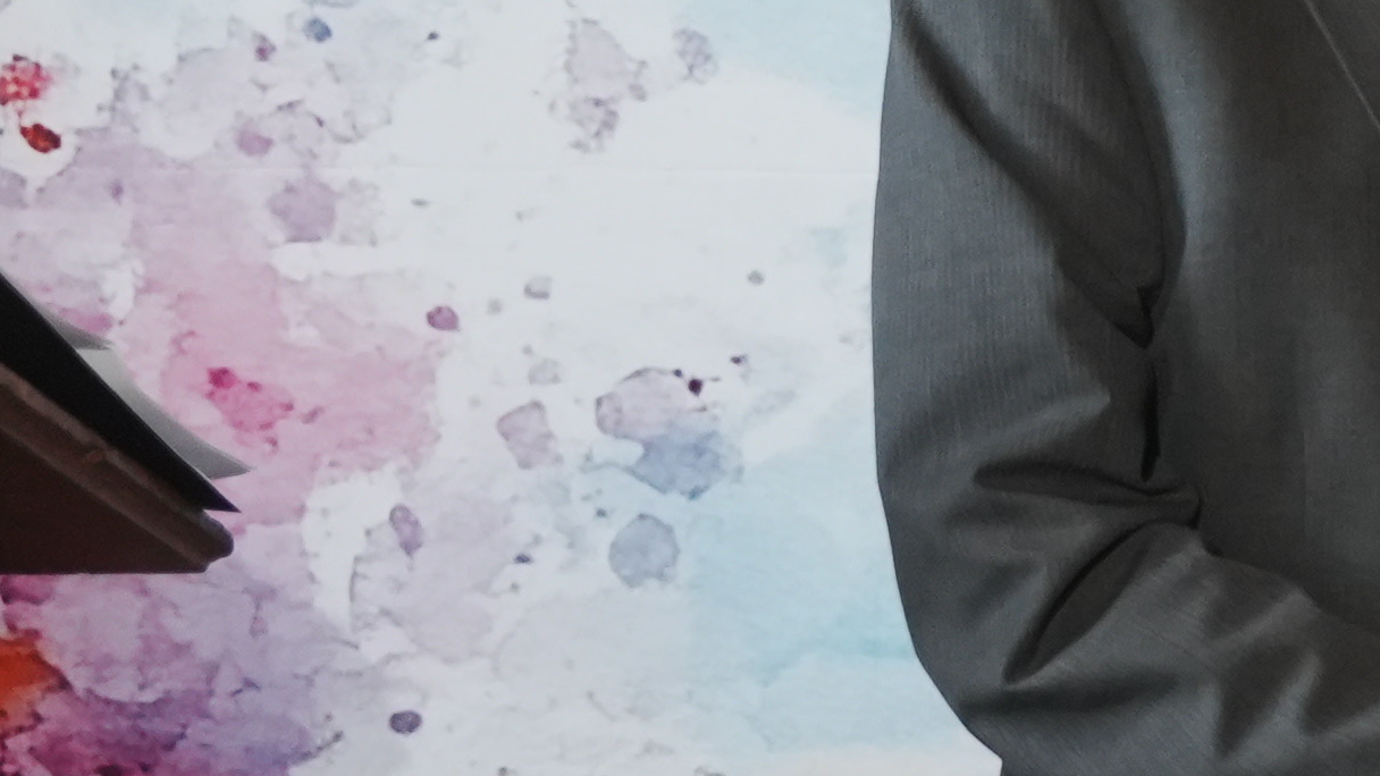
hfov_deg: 11.4
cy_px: 196
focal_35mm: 167
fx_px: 6119
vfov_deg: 7.3
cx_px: 2897
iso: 1250
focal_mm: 27.7
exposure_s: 1/200
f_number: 2.8
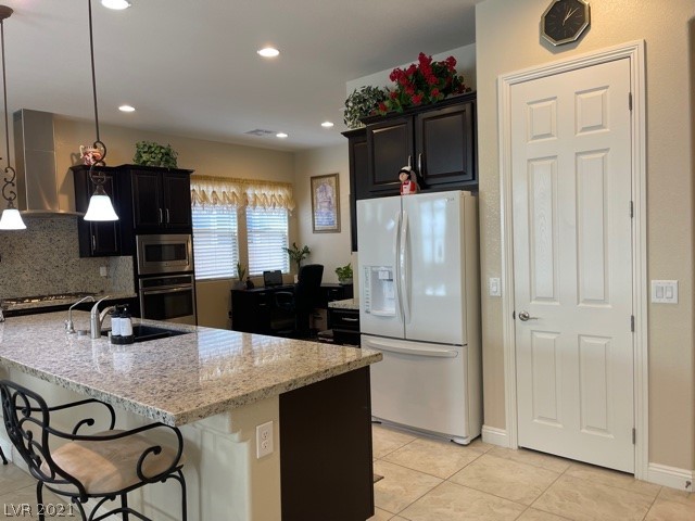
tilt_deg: -4.2
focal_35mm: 26
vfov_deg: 53.1
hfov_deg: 67.3
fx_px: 522
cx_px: 348
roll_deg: +2.1
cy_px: 260
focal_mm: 5.1
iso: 80
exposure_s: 1/60
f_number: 1.6
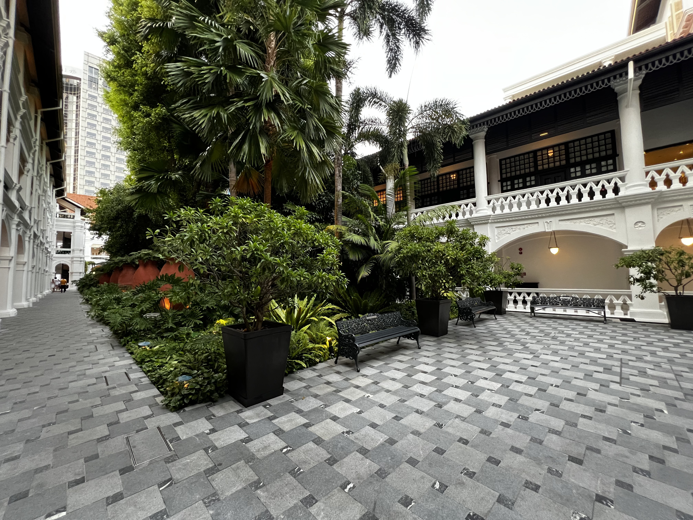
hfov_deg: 106.2
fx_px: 260
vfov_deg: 89.9
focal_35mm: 13
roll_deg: +1.1
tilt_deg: +2.5
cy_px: 260
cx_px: 346
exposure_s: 1/60
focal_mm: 1.57
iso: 400
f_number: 1.8
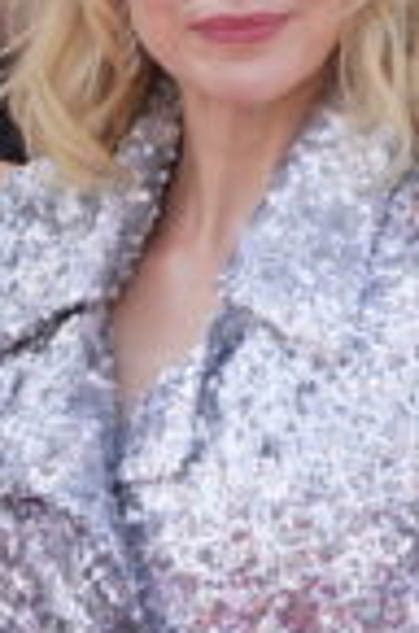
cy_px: 522
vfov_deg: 3.5
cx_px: -655
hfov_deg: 2.3
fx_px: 10349
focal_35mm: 590
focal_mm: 111
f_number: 4.5
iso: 500
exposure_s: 1/500
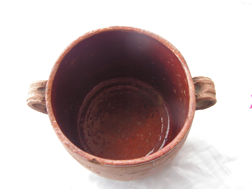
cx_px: 126
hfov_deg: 51.4
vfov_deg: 39.7
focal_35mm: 36
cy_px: 94
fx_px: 262
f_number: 3.2
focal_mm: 6
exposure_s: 1/100
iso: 64
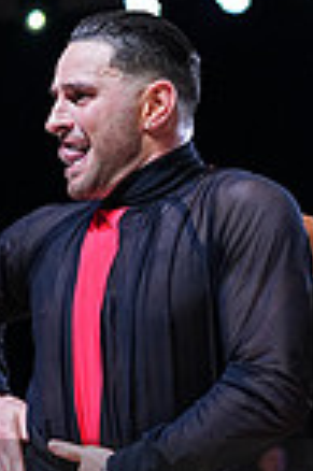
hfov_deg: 4.9
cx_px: 257
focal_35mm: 278
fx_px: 3634
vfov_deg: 7.4
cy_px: 548
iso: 1250
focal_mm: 70
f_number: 4
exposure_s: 1/500
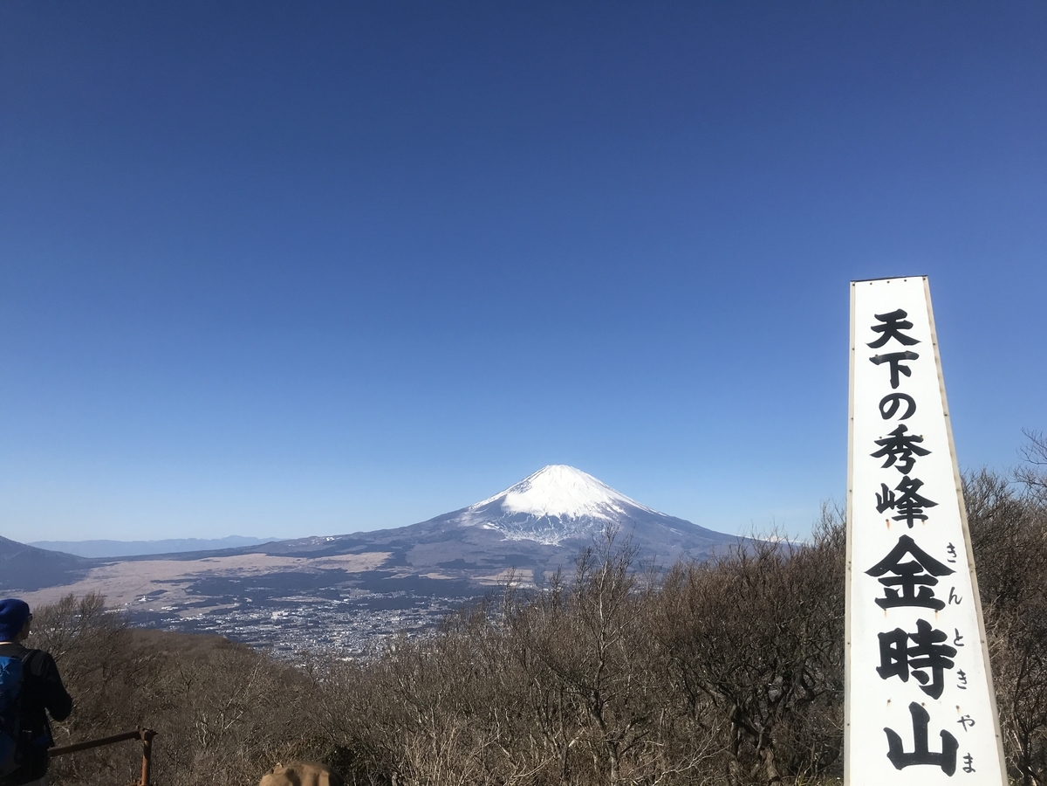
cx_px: 524
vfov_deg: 49.7
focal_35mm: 28
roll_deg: -0.3
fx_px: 847
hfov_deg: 63.4
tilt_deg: +9.9
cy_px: 393
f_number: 1.8
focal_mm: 3.99
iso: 20
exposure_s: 1/4367
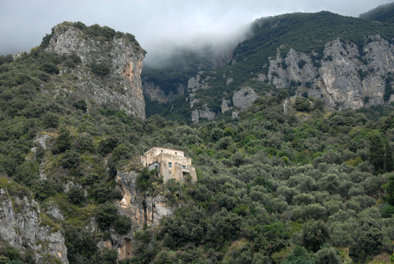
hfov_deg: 21.9
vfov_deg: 14.7
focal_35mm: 93
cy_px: 132
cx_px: 197
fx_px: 1019
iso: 160
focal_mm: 62
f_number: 7.1
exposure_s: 1/60
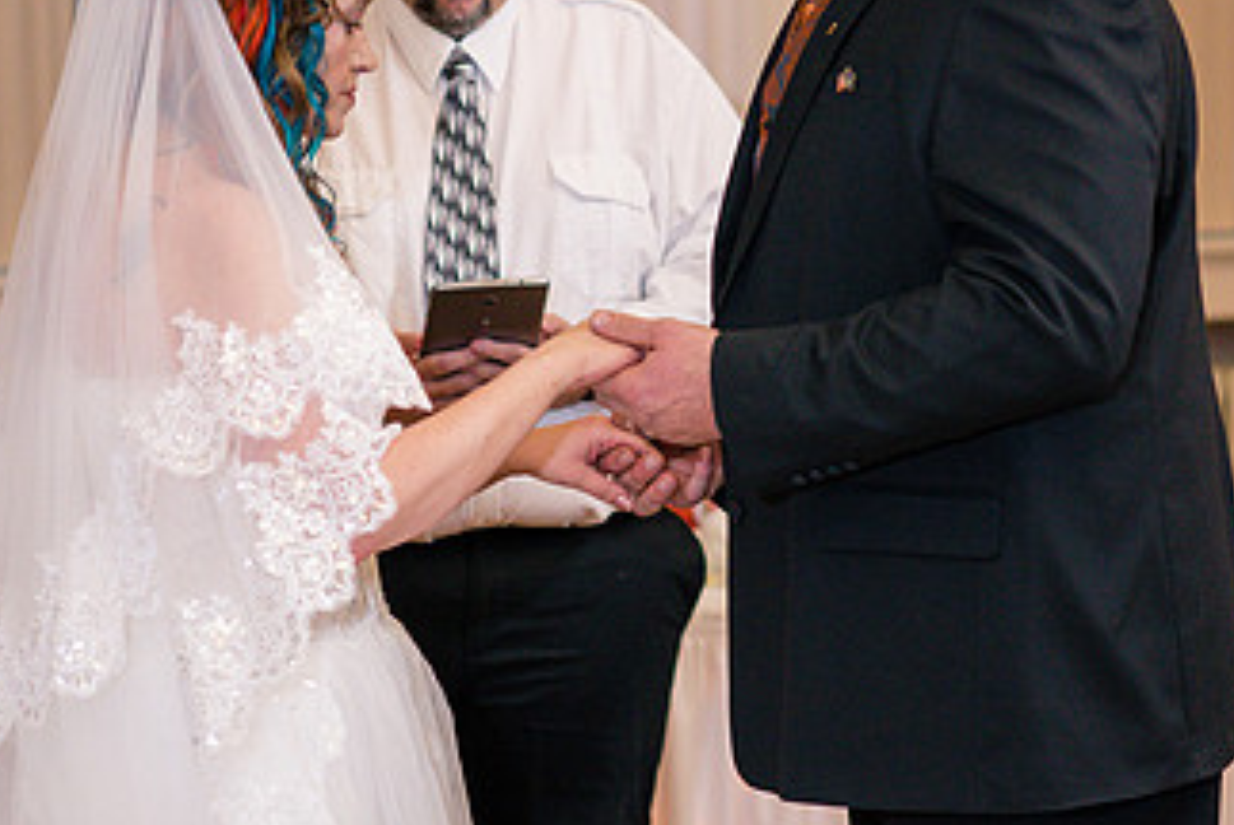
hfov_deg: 12.9
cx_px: 776
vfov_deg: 8.6
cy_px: 197
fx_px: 5455
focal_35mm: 159
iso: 800
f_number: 3.2
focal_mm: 85
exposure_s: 1/200
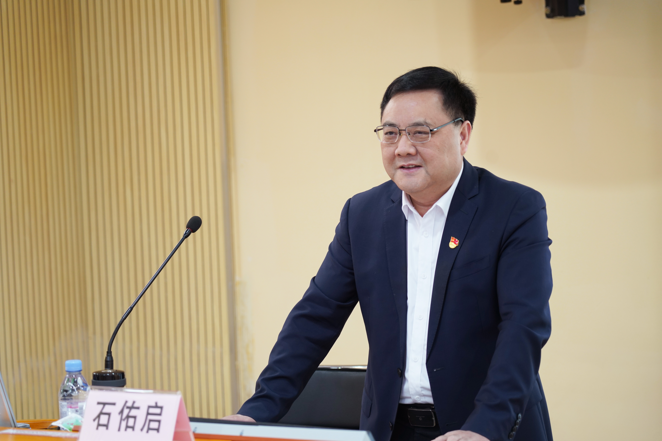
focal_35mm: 105
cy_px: 220
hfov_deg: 19.5
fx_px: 1931
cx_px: 331
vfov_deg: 13.0
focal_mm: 105
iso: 800
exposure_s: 1/50
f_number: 4
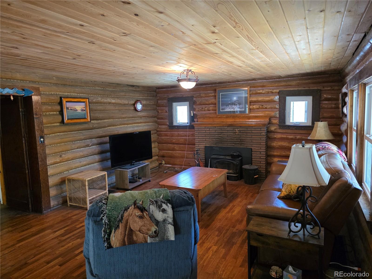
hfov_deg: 73.9
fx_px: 247
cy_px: 140
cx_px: 186
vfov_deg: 58.9
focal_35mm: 23
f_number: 1.7
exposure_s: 1/120
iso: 1000
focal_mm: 6.3
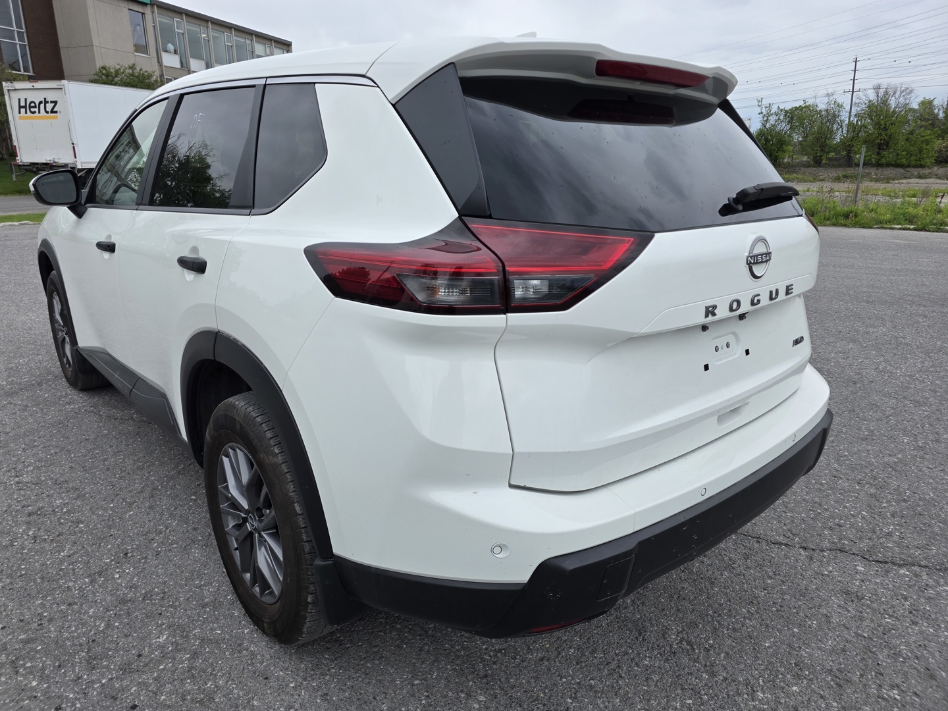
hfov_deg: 73.9
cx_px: 474
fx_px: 630
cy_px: 356
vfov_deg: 58.9
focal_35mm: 23
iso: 80
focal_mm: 6.3
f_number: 1.7
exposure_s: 1/3363
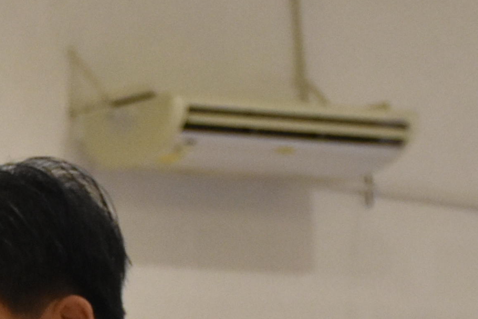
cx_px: -31
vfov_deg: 4.5
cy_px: 788
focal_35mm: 297
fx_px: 3943
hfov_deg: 6.9
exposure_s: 1/60
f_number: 4.2
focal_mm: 38
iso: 2000
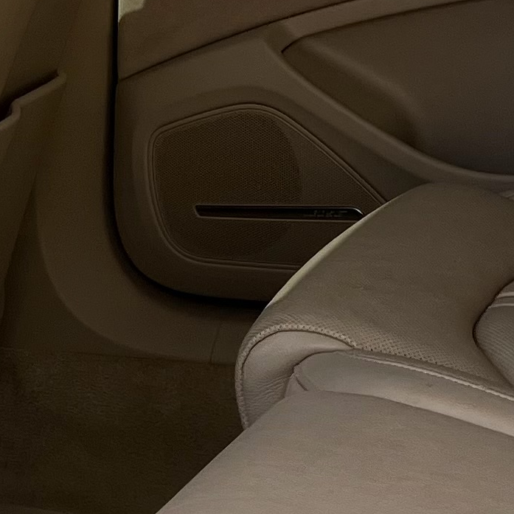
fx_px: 2234
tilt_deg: -10.3
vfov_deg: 13.0
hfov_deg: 12.9
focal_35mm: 133
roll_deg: +3.4
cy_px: 19
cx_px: -40
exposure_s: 1/2045
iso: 50
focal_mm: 5.7
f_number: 1.5
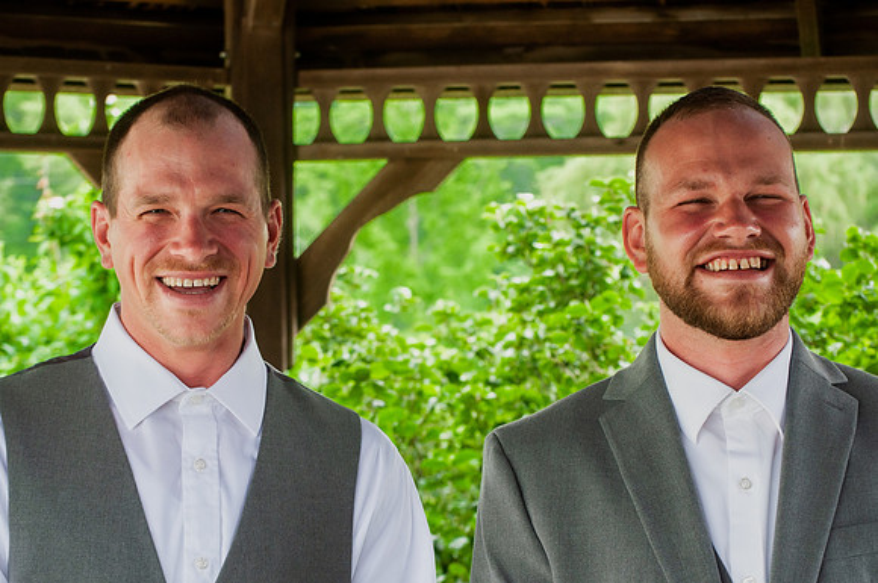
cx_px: 439
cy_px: 292
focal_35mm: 82
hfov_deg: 24.6
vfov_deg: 16.5
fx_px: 2009
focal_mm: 55
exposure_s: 1/125
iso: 320
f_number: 5.6
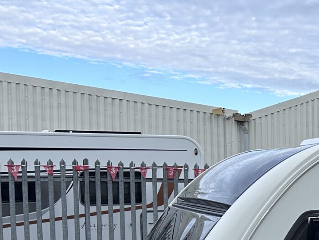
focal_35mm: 70
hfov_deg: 23.7
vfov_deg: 20.5
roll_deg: +0.5
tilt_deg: -2.7
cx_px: 437
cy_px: 223
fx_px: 645
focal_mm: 6.86
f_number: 1.78
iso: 80
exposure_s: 1/2299
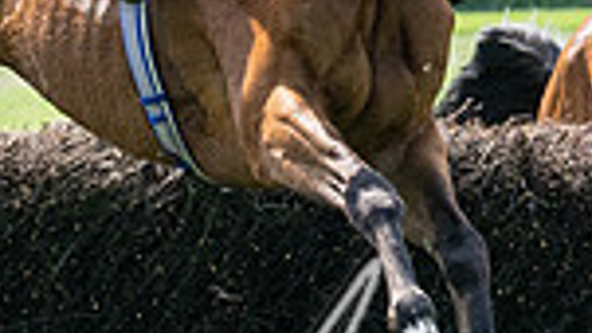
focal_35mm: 529
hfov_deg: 4.1
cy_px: 171
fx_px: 8305
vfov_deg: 2.3
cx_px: 470
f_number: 4
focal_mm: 70
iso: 400
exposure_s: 1/3200
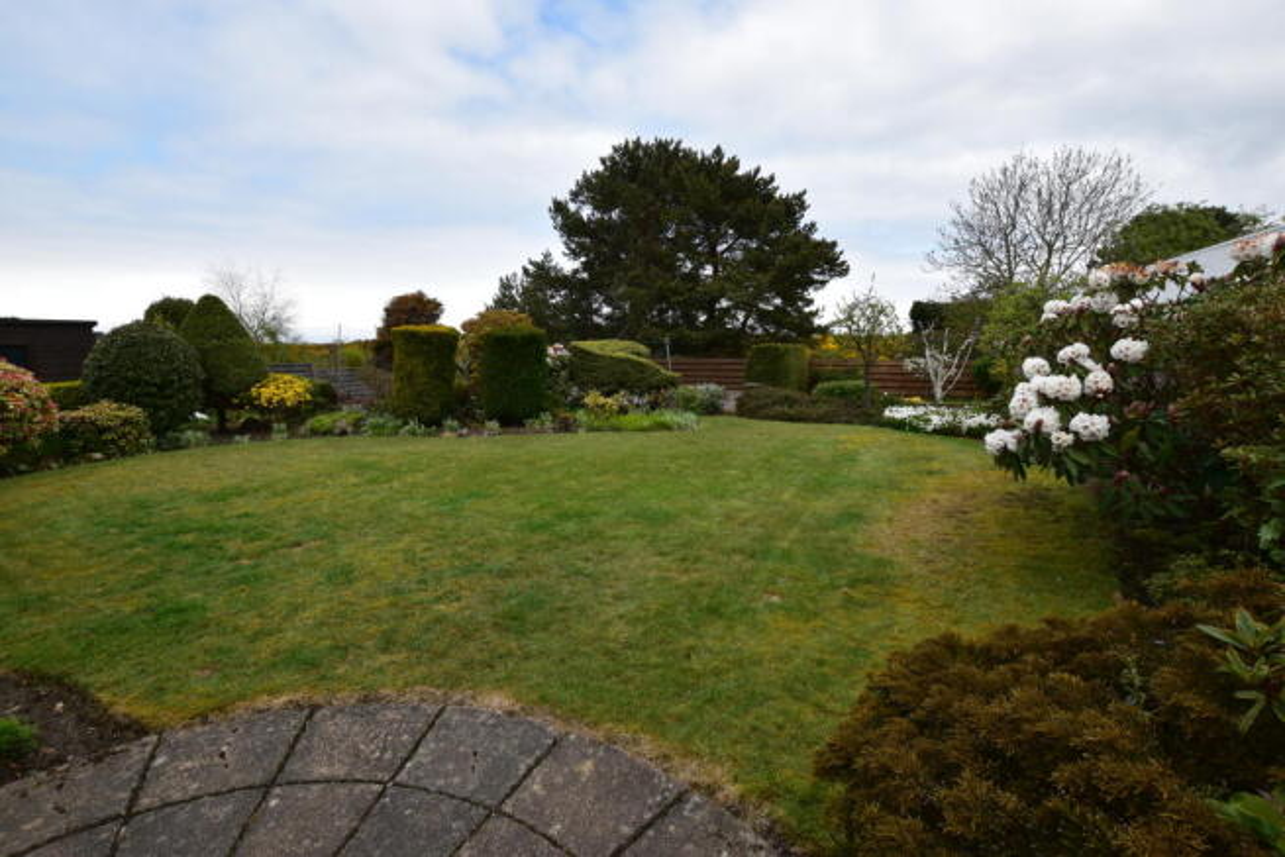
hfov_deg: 100.4
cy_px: 428
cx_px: 642
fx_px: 536
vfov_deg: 77.4
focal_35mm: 15
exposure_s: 1/400
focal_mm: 10
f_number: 11
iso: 400
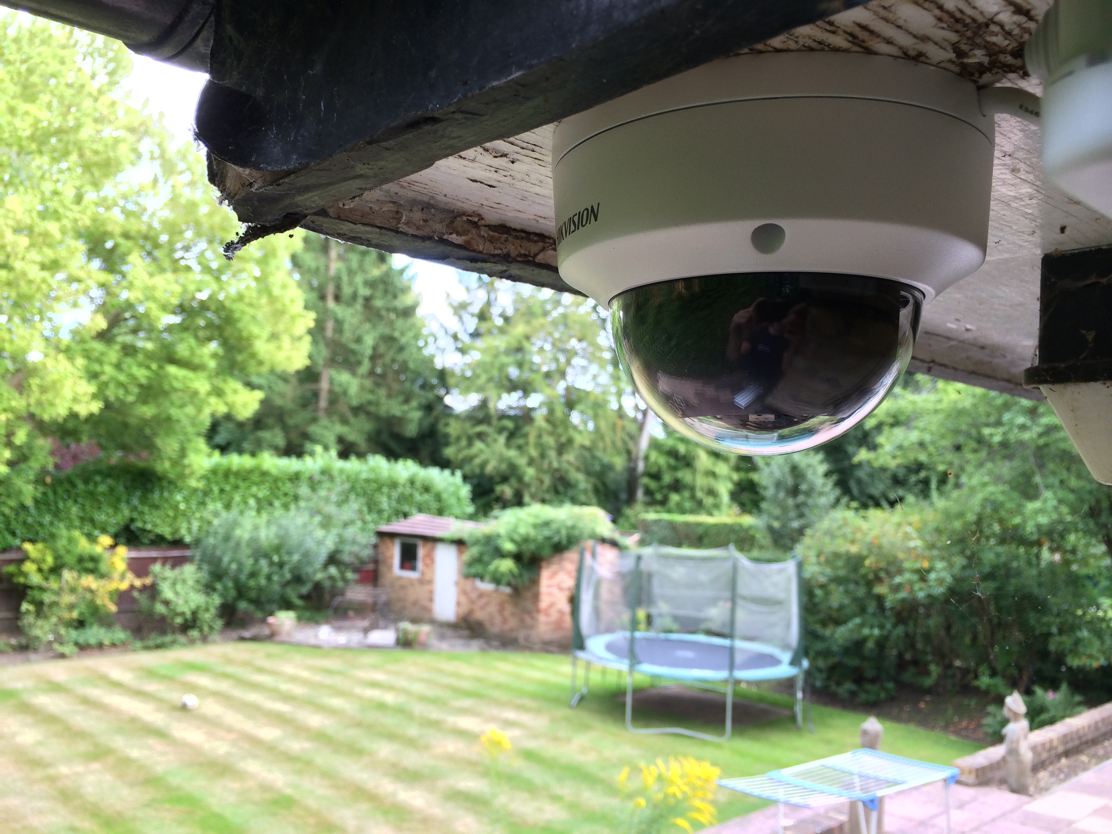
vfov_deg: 46.8
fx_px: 964
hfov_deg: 60.0
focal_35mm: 30
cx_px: 556
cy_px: 417
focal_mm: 4.12
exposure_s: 1/60
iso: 50
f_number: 2.2
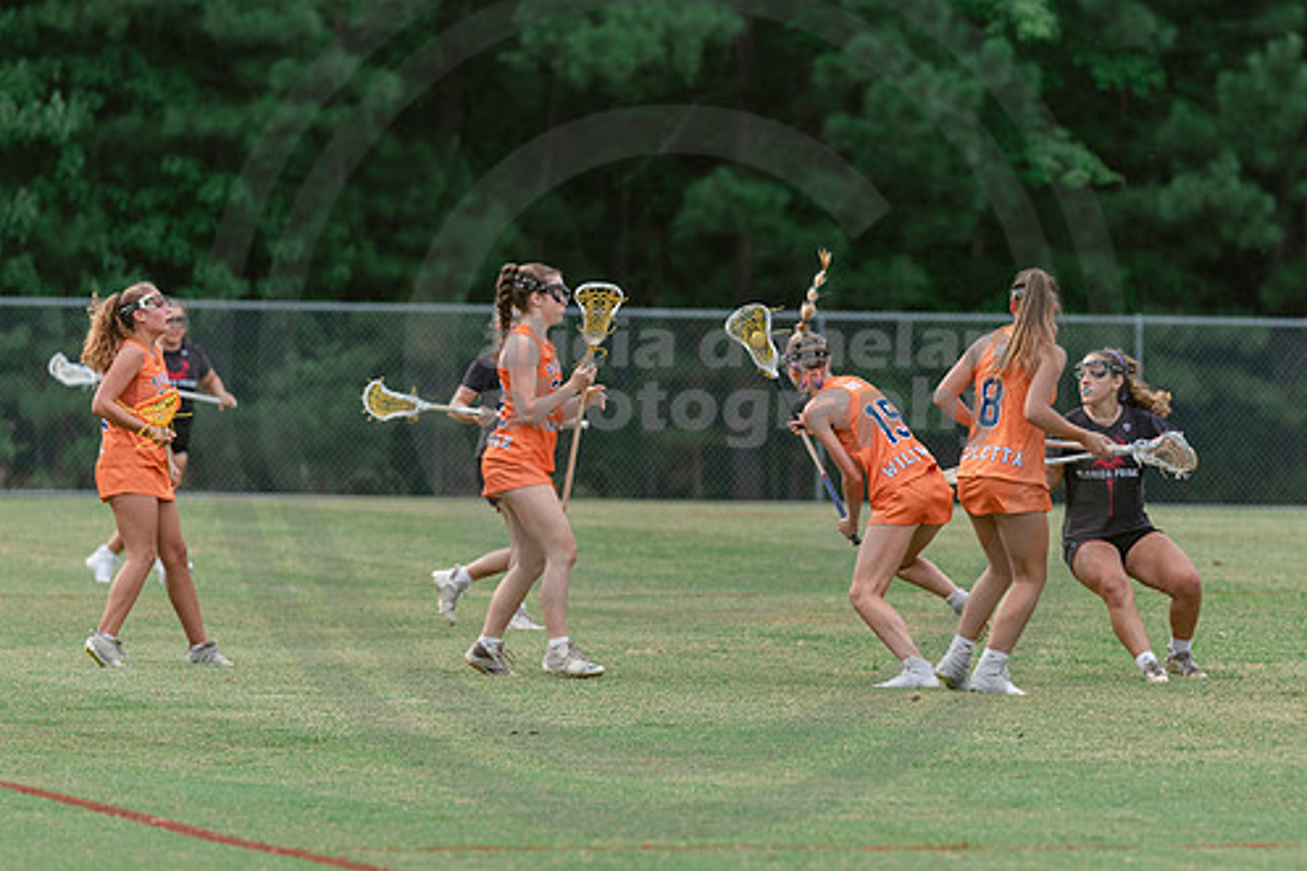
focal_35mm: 314
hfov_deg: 6.6
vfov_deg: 4.4
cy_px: 435
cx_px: 841
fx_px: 11396
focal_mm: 200
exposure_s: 1/640
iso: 250
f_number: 3.2
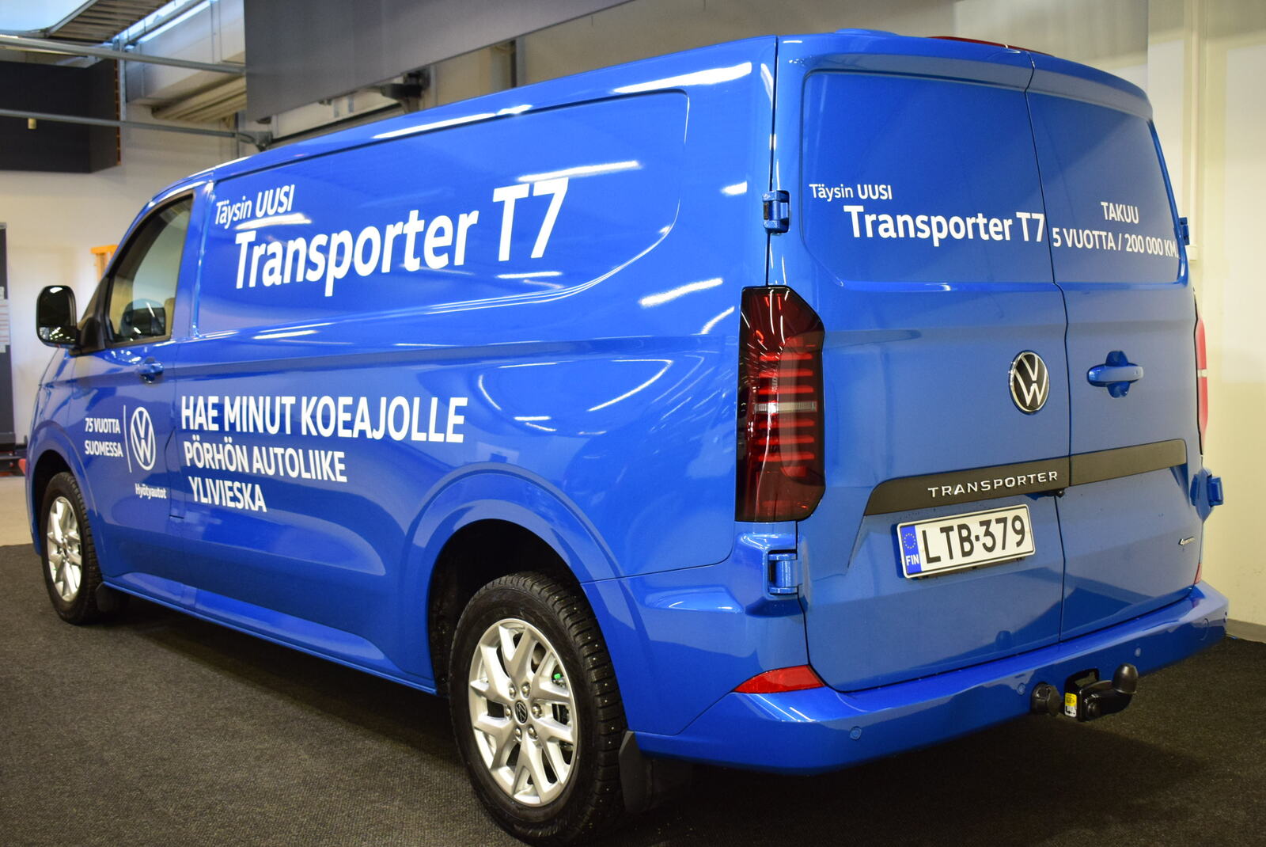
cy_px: 424
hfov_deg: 49.5
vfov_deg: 34.3
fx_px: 1373
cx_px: 633
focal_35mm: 39
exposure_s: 1/80
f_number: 4.5
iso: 1600
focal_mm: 26
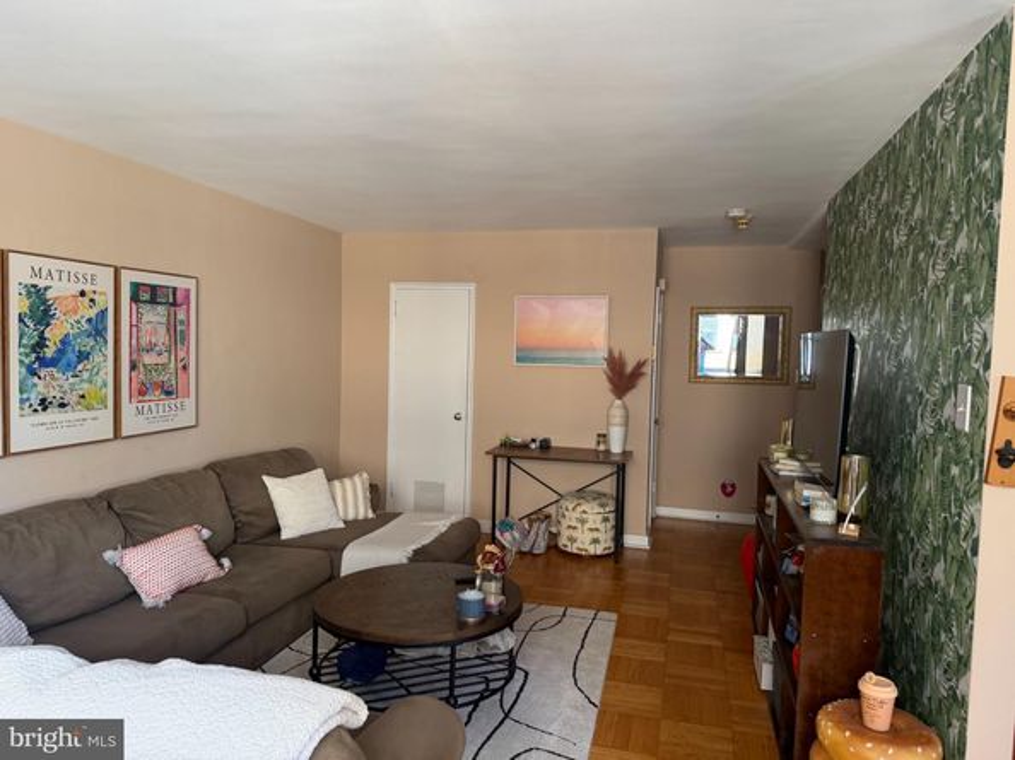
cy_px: 380
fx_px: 703
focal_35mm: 24
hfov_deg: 71.6
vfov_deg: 56.8
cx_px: 508
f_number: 1.78
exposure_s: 1/99
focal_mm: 6.76
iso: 200
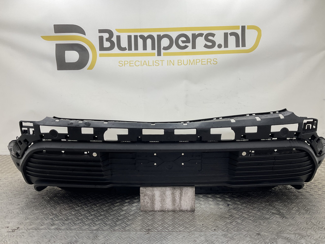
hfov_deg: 61.7
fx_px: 272
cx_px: 162
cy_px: 122
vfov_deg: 48.2
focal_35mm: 29
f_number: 1.8
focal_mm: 3
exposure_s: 1/120
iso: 25
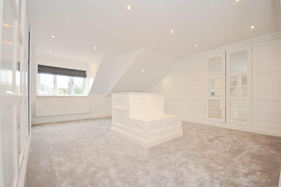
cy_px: 94
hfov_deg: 100.4
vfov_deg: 77.2
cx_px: 140
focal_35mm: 15
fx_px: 117
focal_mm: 10
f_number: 5.6
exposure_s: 1/60
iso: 400
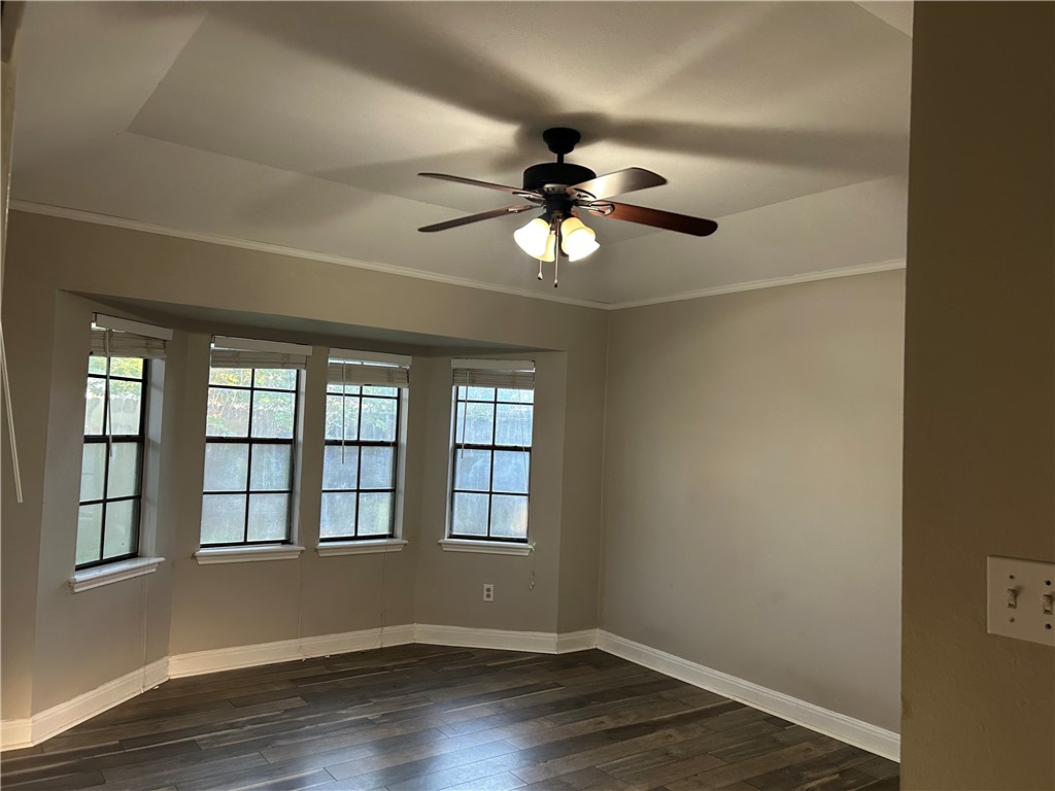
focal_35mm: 26
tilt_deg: +2.9
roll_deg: -2.5
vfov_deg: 53.1
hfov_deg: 67.3
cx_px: 528
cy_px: 396
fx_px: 792
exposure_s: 1/60
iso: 250
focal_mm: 5.7
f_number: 1.5
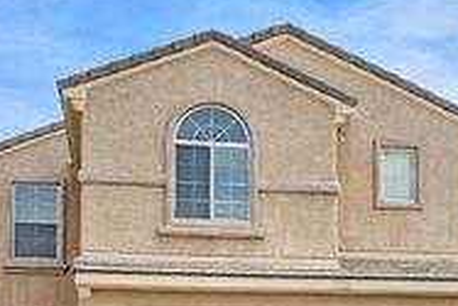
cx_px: 235
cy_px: 349
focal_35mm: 64
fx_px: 815
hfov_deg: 31.4
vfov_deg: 20.2
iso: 10
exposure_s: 1/157
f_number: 1.7
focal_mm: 6.3
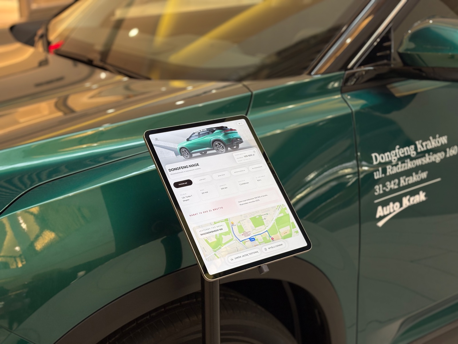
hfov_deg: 36.8
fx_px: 688
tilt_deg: -18.4
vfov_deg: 28.0
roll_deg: +0.7
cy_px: 172
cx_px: 229
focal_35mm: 52
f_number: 1.6
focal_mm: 5.96
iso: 32
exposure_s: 1/50
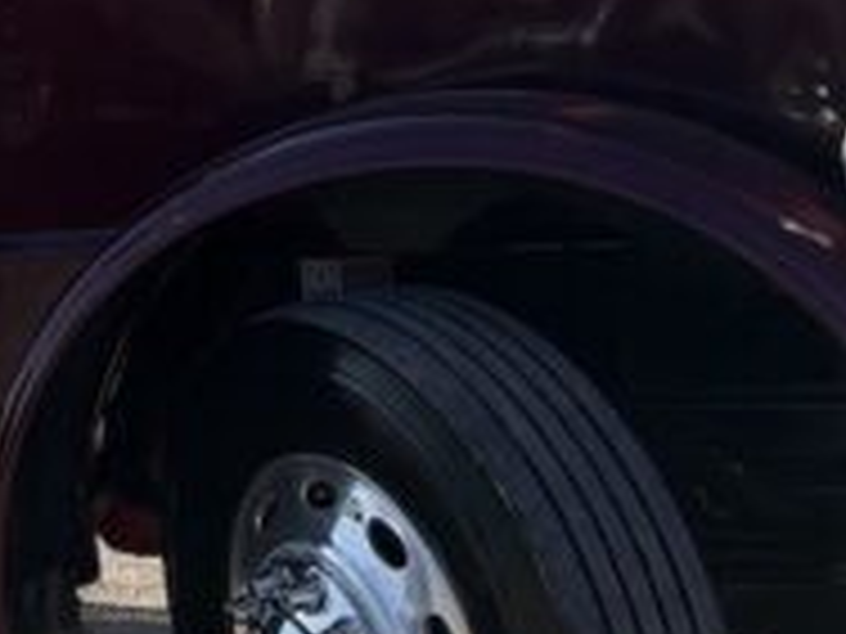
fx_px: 2395
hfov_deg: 17.8
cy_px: 49
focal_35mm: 98
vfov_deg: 14.9
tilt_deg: -0.1
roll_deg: +6.1
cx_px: -446
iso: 64
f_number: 1.8
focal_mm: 6.93
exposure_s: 1/5587
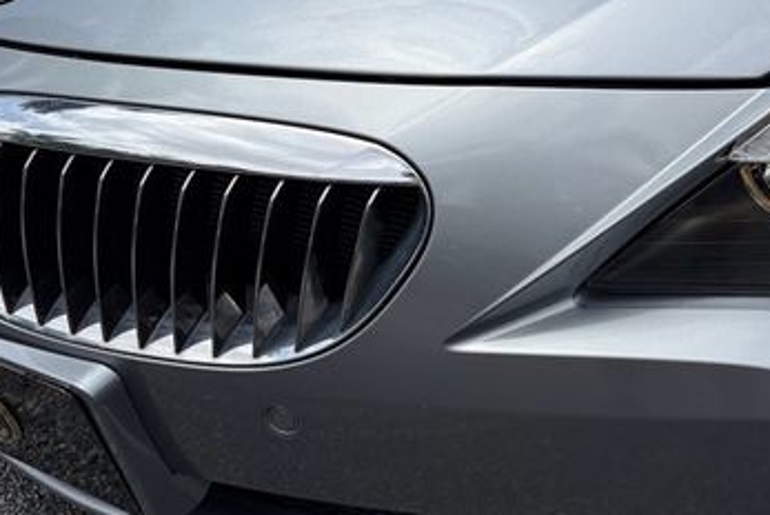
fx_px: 985
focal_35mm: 46
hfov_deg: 41.0
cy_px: 231
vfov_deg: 29.3
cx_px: 608
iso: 80
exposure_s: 1/4975
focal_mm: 6.76
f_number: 1.78
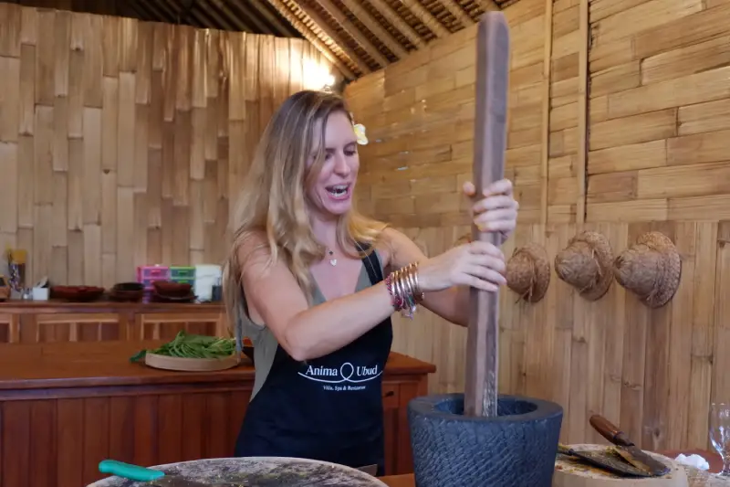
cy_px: 244
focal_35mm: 39
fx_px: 791
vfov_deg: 34.2
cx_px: 365
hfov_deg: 49.6
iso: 3200
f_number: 4.5
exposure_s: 1/25
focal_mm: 26.9
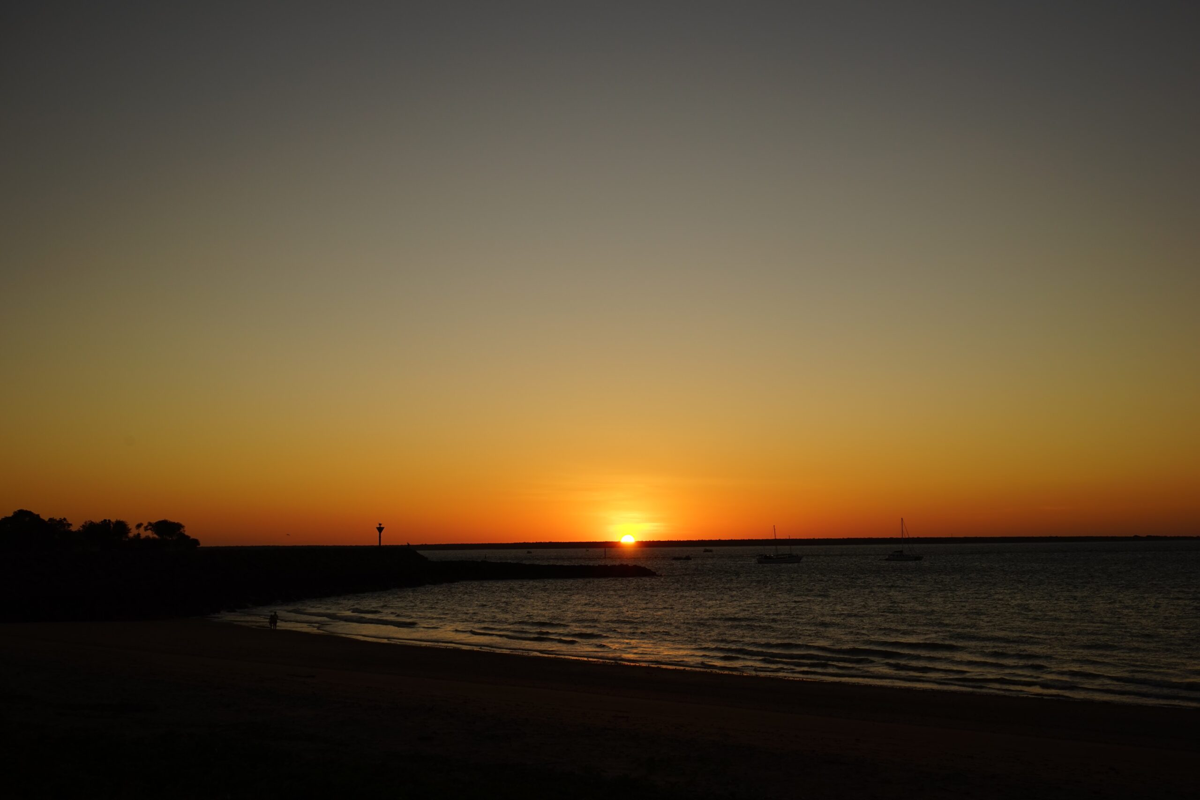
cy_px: 400
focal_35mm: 38
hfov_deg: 50.7
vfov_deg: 35.0
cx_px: 600
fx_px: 1266
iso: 100
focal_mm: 38
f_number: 10
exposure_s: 1/125
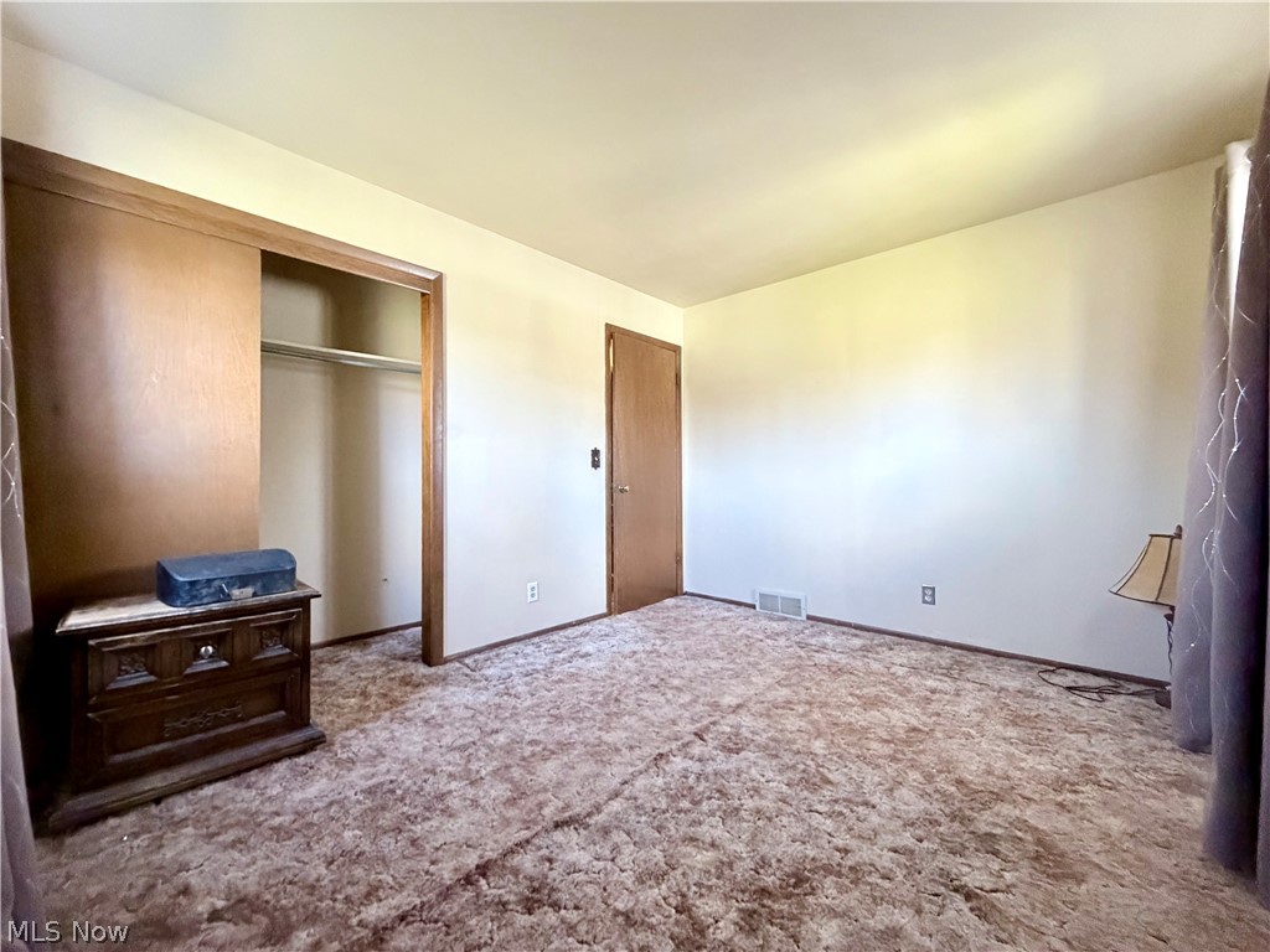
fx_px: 514
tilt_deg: +0.2
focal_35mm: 14
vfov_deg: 85.7
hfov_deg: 102.1
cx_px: 635
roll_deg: +0.4
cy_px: 476
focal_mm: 2.22
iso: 800
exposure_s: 1/60
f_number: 2.2
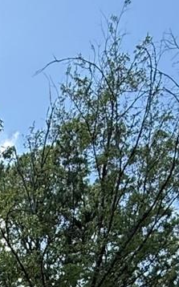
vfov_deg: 18.3
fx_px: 665
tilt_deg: +16.6
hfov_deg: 14.4
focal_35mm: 85
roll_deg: +0.1
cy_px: 536
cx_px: -85
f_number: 2.2
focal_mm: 2.22
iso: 64
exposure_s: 1/579
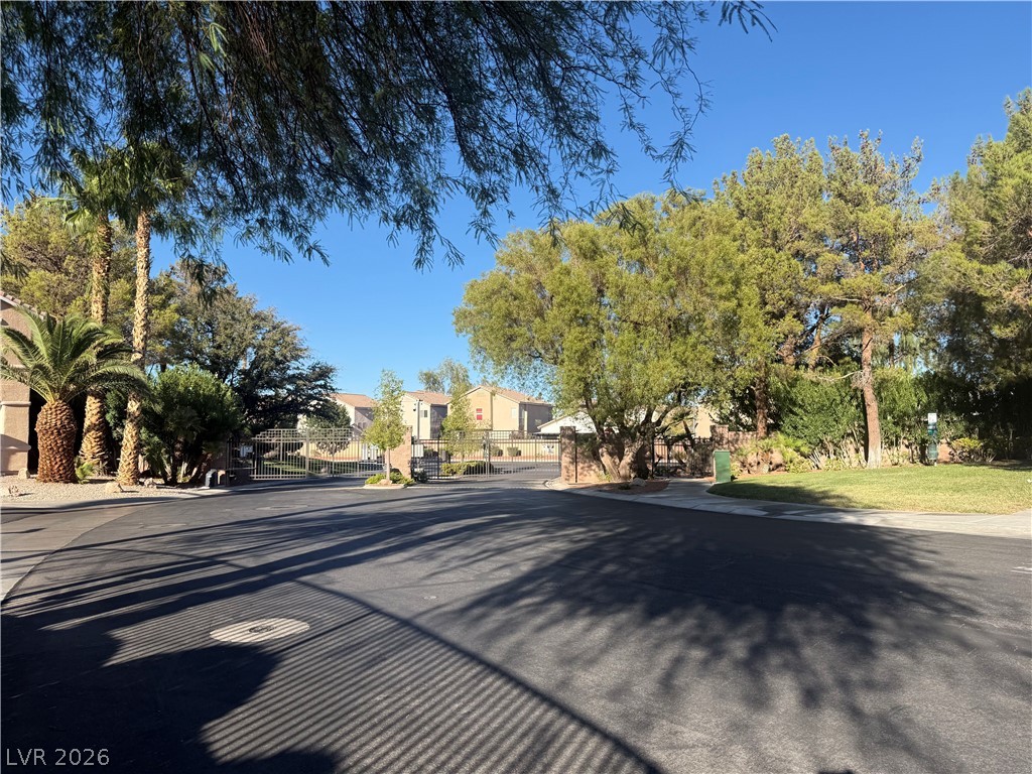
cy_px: 387
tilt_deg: +4.5
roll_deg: +1.0
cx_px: 516
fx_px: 716
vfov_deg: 56.8
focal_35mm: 24
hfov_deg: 71.6
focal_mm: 6.76
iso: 80
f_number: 1.78
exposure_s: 1/2801
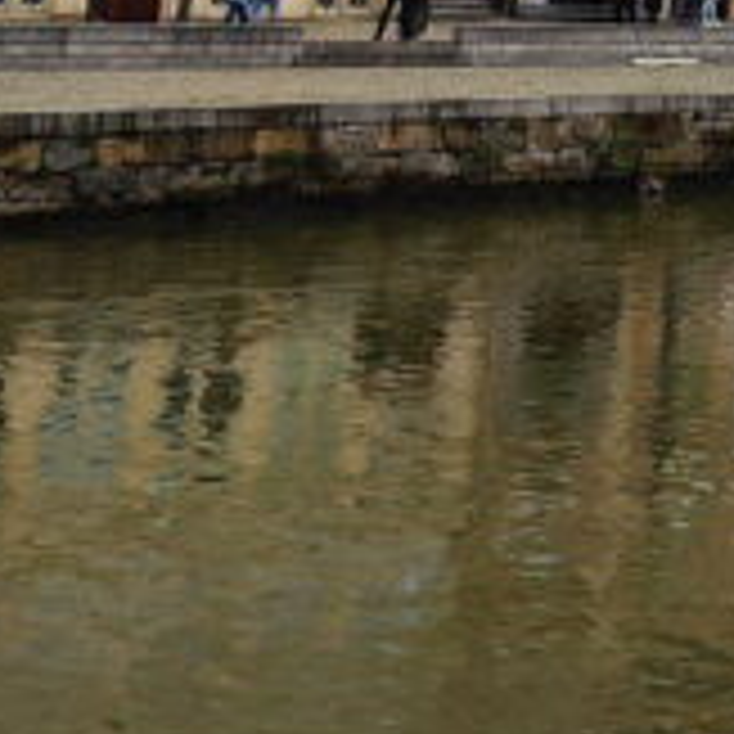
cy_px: -426
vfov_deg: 16.3
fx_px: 2303
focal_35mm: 96
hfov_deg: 15.8
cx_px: 1265
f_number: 1.8
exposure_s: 1/1785
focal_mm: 6.06
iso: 50
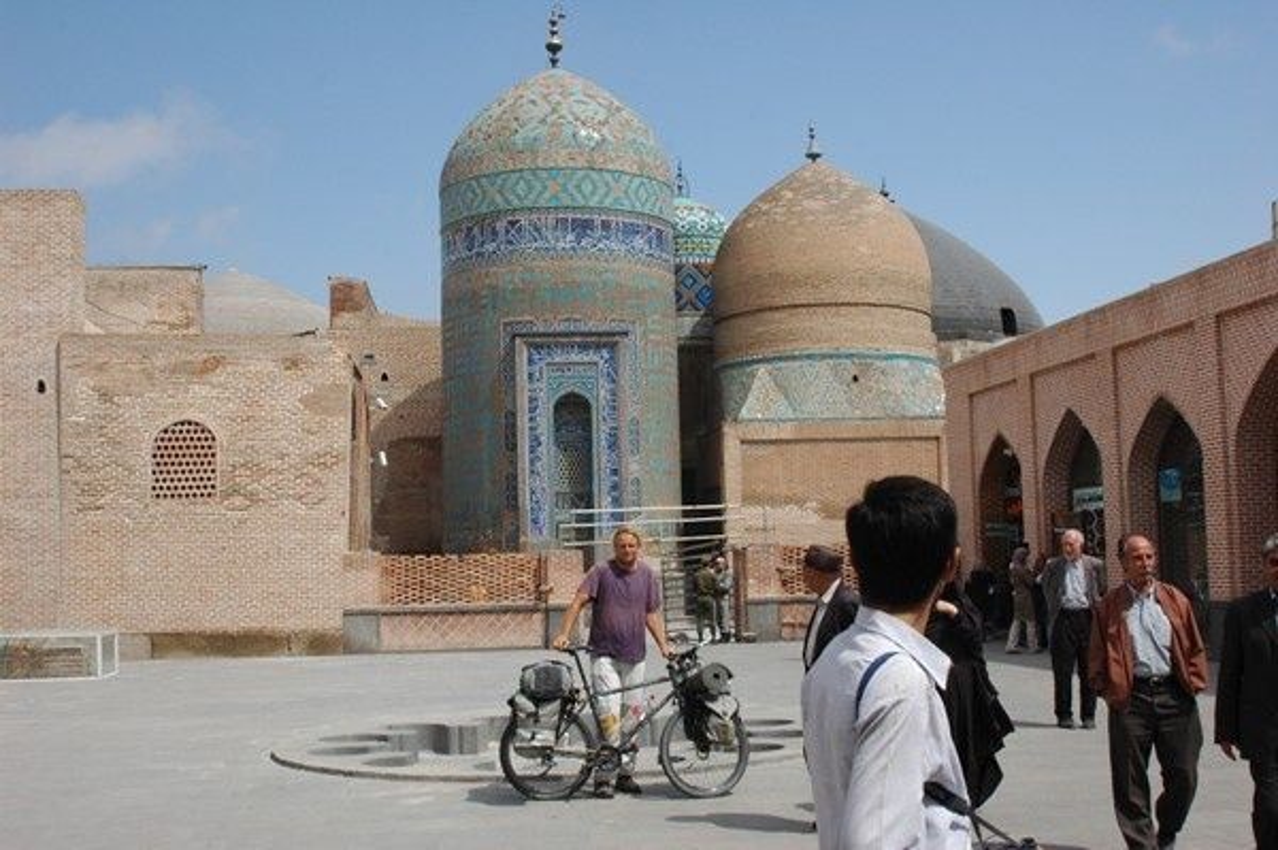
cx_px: 639
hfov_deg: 46.4
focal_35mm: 42
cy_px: 425
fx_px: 1490
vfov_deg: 31.8
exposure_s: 1/400
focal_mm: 28
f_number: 11
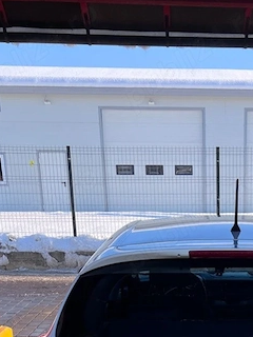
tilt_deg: -17.9
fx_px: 633
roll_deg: -1.1
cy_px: 410
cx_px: 235
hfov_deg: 22.0
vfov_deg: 26.4
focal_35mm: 65
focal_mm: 5.7
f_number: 1.5
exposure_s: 1/1266
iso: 50
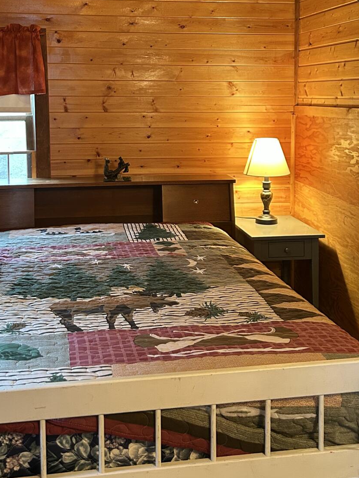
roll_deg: -0.7
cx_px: 149
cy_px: 136
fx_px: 650
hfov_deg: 30.8
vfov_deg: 39.6
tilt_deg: -6.7
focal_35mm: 47
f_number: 1.5
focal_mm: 5.7
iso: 400
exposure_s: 1/60
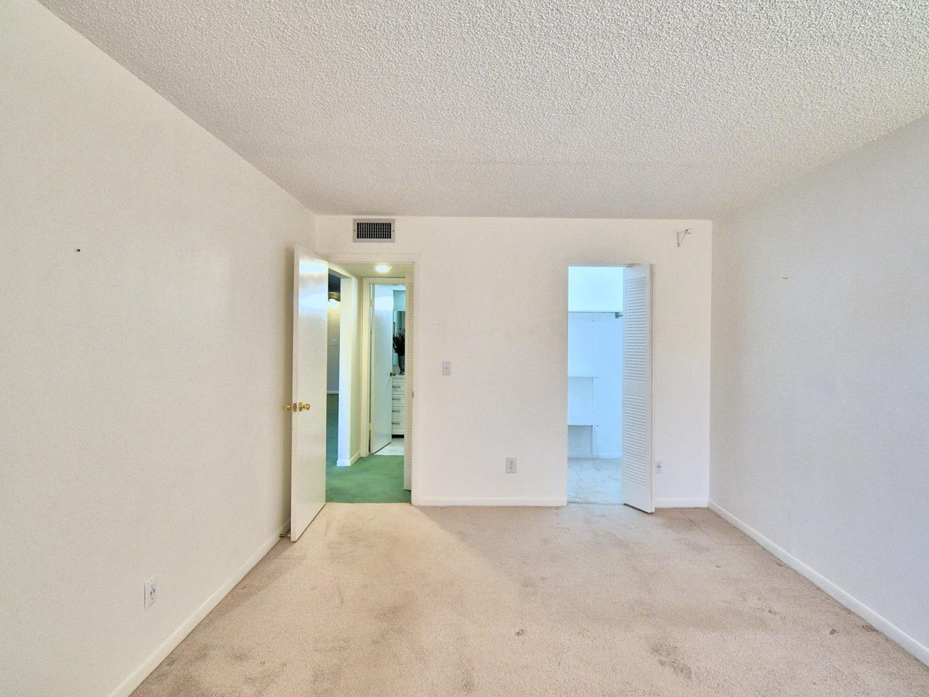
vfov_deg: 74.7
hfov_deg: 91.0
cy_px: 333
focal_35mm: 17
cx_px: 480
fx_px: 456
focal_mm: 10
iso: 400
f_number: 4.5
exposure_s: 1/60
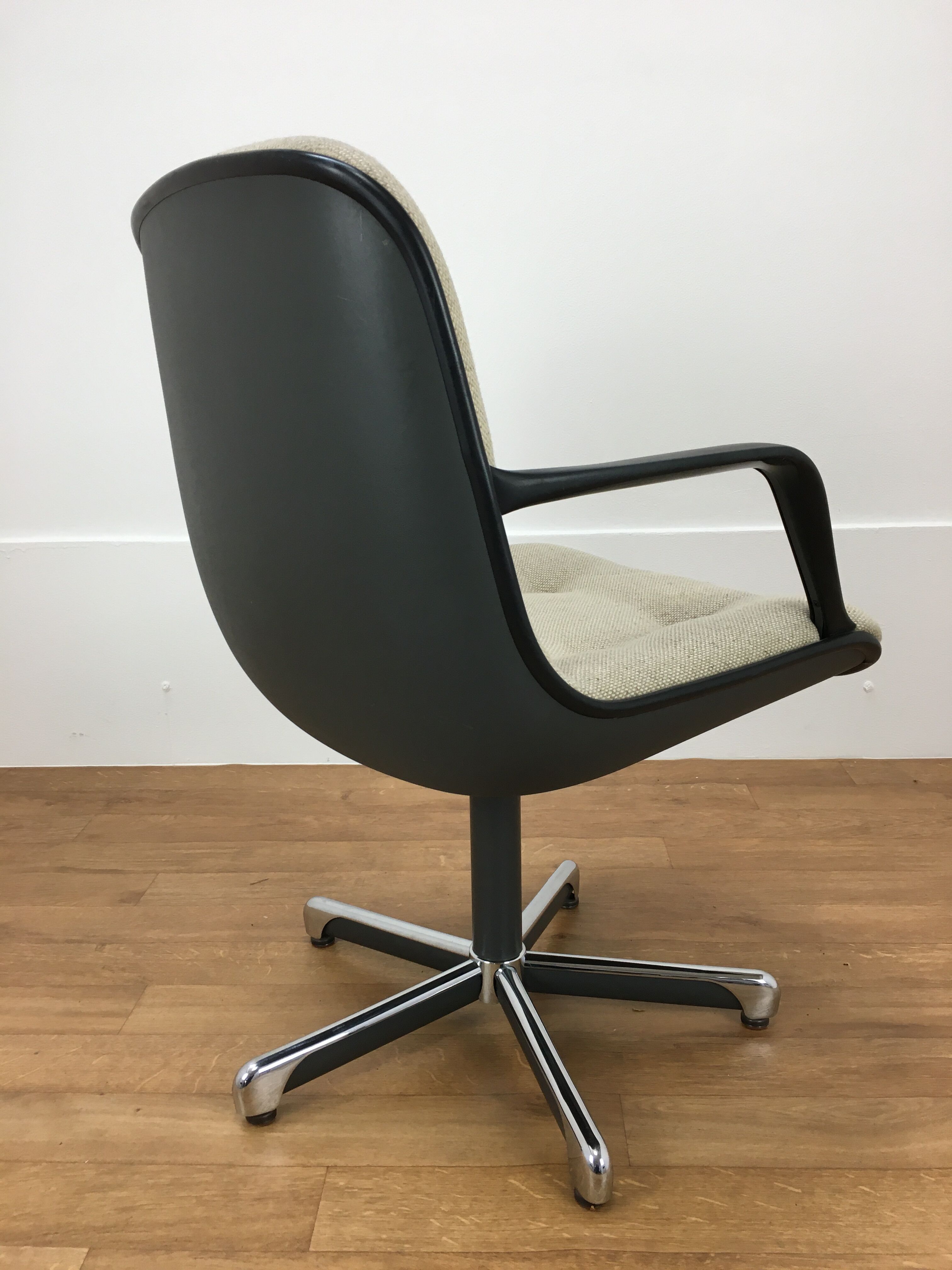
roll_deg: +1.0
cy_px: 635
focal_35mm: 29
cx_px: 476
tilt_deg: -12.7
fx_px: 1063
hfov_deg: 48.2
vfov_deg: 61.7
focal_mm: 4.15
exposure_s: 1/33
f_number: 2.2
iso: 32
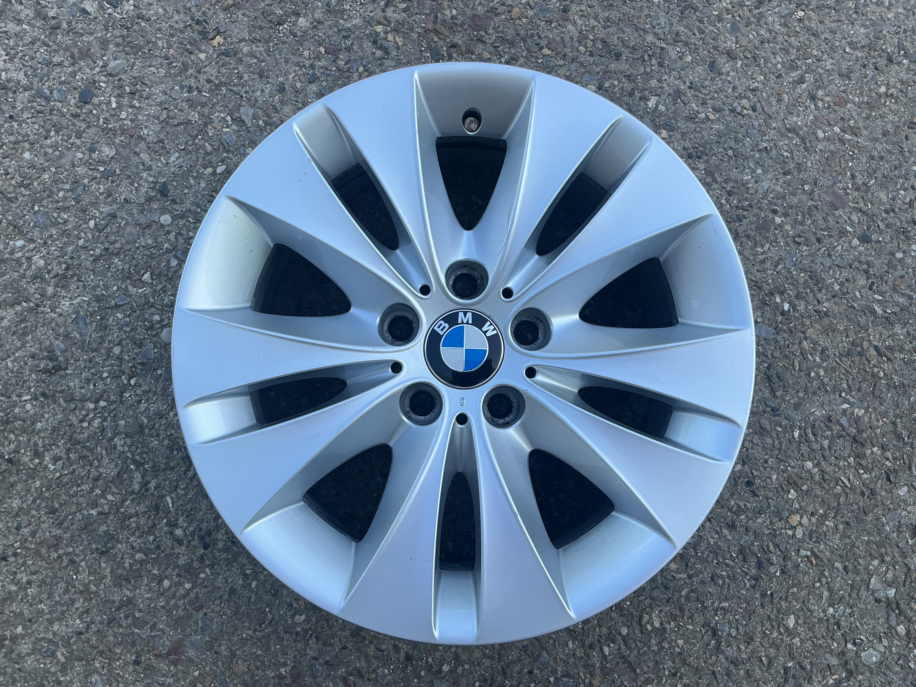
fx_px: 767
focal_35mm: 29
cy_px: 344
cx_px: 458
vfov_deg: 48.2
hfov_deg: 61.7
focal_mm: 3
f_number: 1.8
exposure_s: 1/346
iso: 25
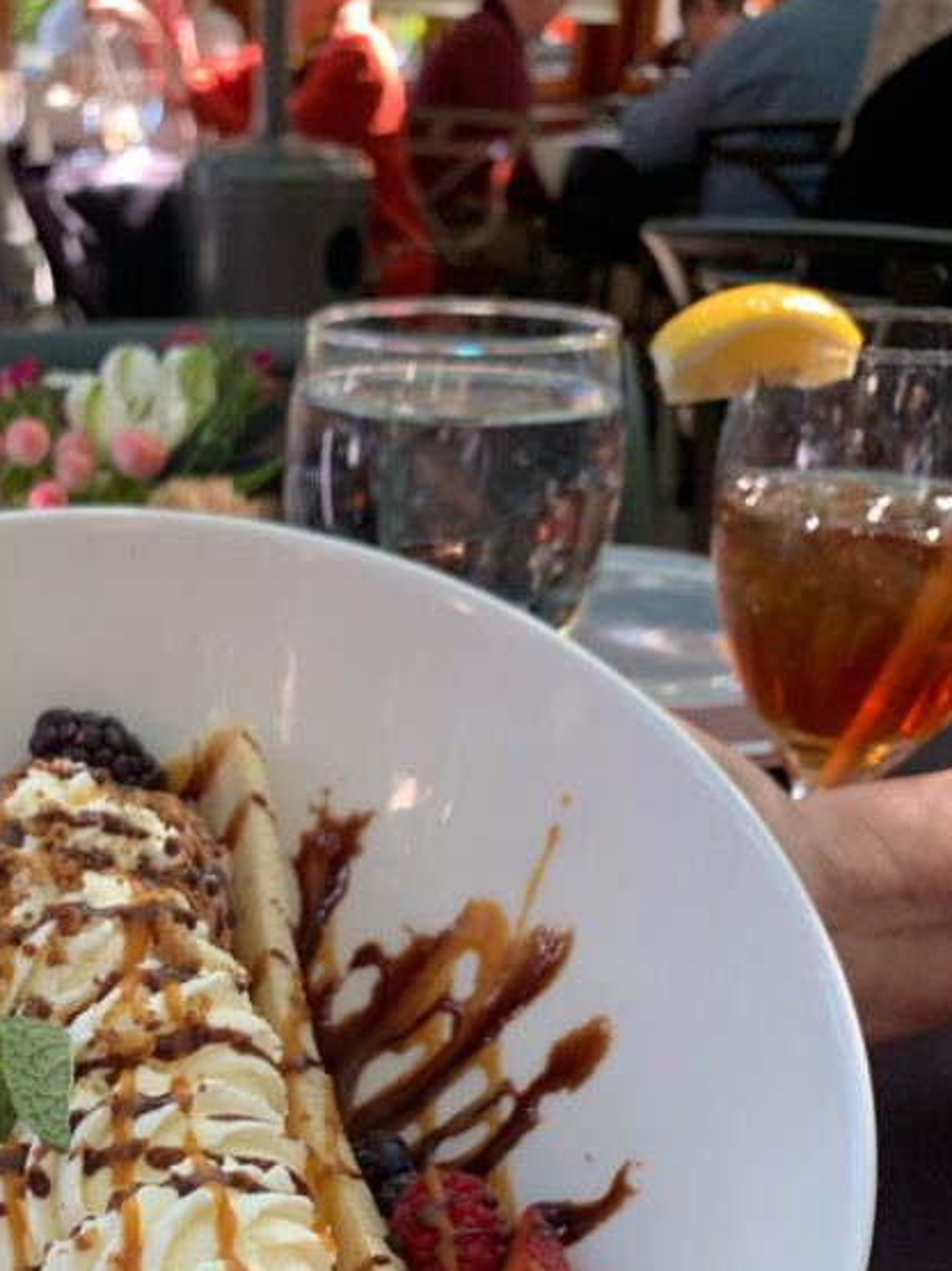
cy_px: 1037
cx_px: 160
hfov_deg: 29.4
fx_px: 1761
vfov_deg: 38.0
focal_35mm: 48
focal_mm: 4.25
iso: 100
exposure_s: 1/60
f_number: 1.8
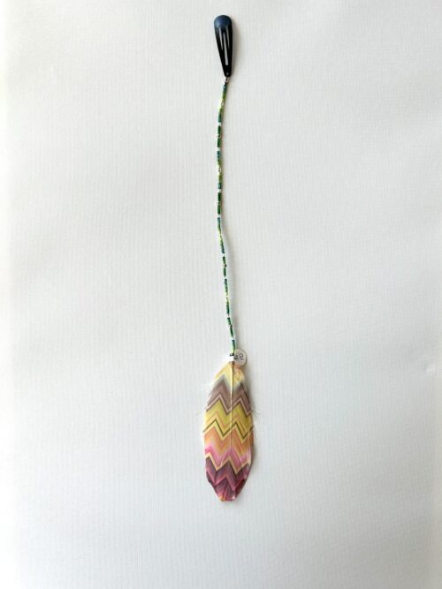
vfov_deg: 67.3
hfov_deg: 53.0
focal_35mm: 26
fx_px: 443
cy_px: 294
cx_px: 221
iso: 50
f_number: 1.5
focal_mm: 5.7
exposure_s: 1/121
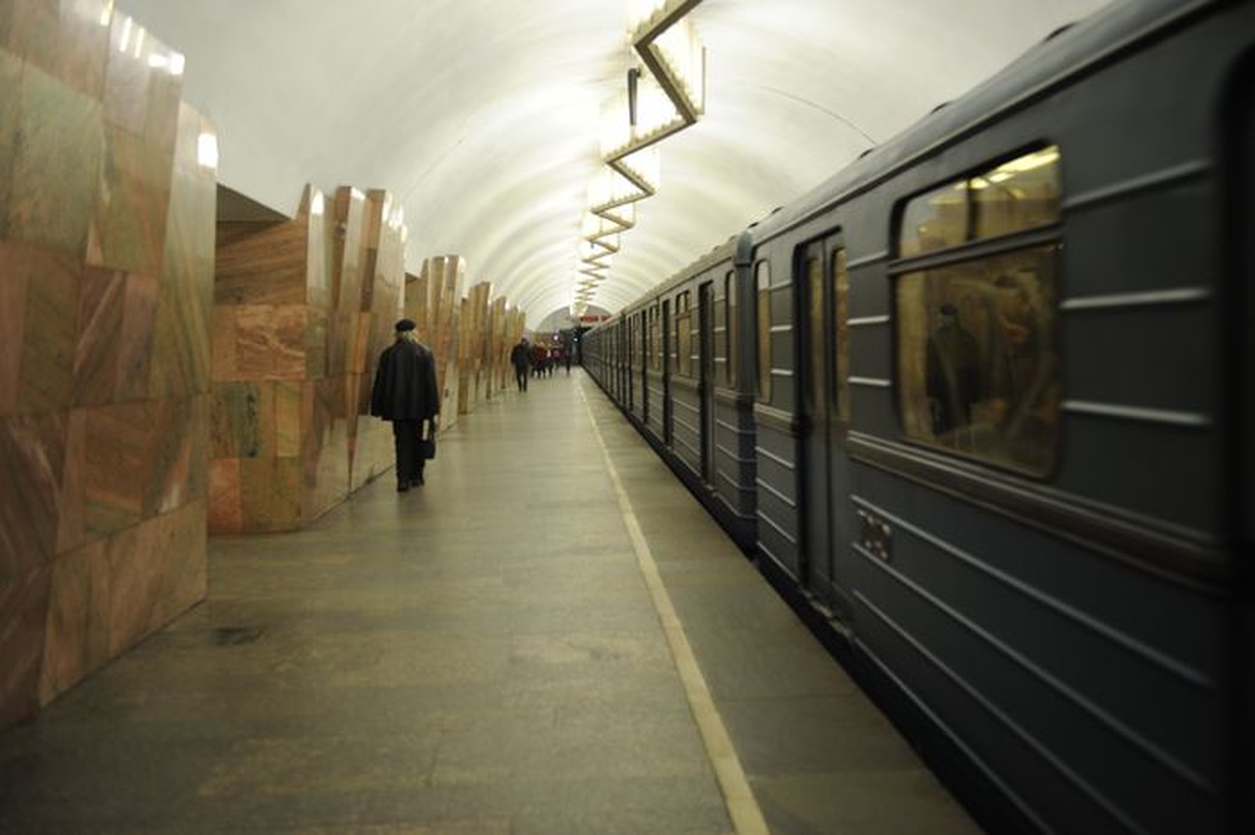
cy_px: 418
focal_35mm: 38
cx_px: 628
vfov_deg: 35.0
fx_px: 1324
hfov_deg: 50.7
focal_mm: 38
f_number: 2.8
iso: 640
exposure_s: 1/100
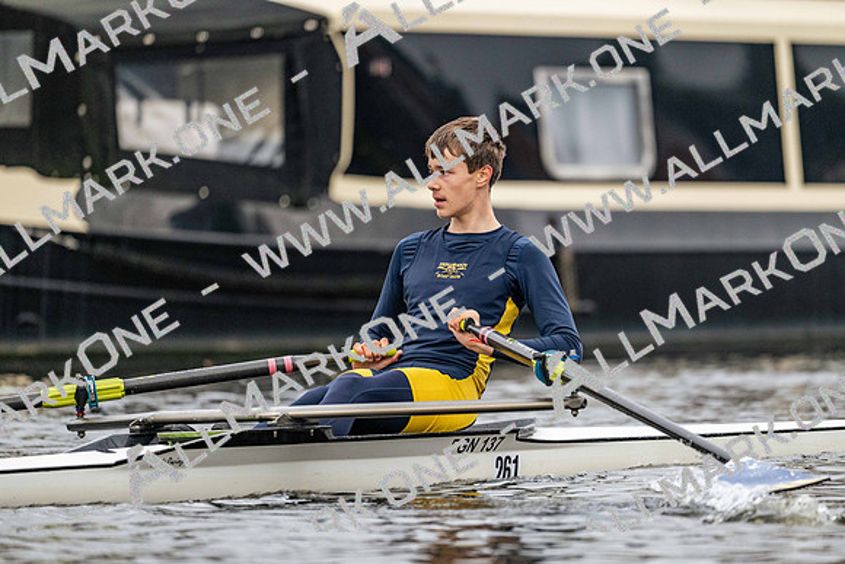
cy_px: 282
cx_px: 422
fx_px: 9391
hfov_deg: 5.2
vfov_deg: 3.4
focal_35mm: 400
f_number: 4.5
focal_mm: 400
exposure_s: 1/2500
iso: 2800
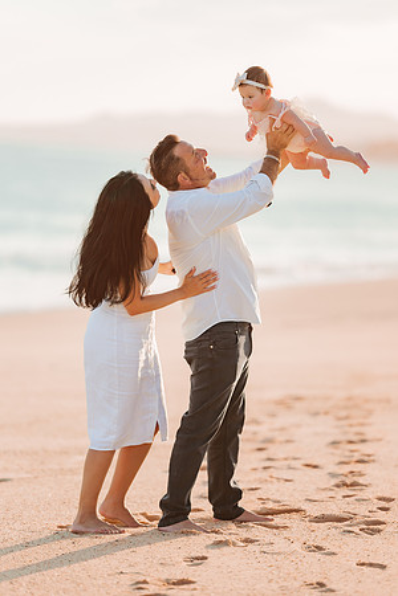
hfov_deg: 10.2
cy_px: 298
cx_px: 199
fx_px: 2239
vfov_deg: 15.2
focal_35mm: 135
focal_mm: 135
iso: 100
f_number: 1.8
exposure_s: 1/3200
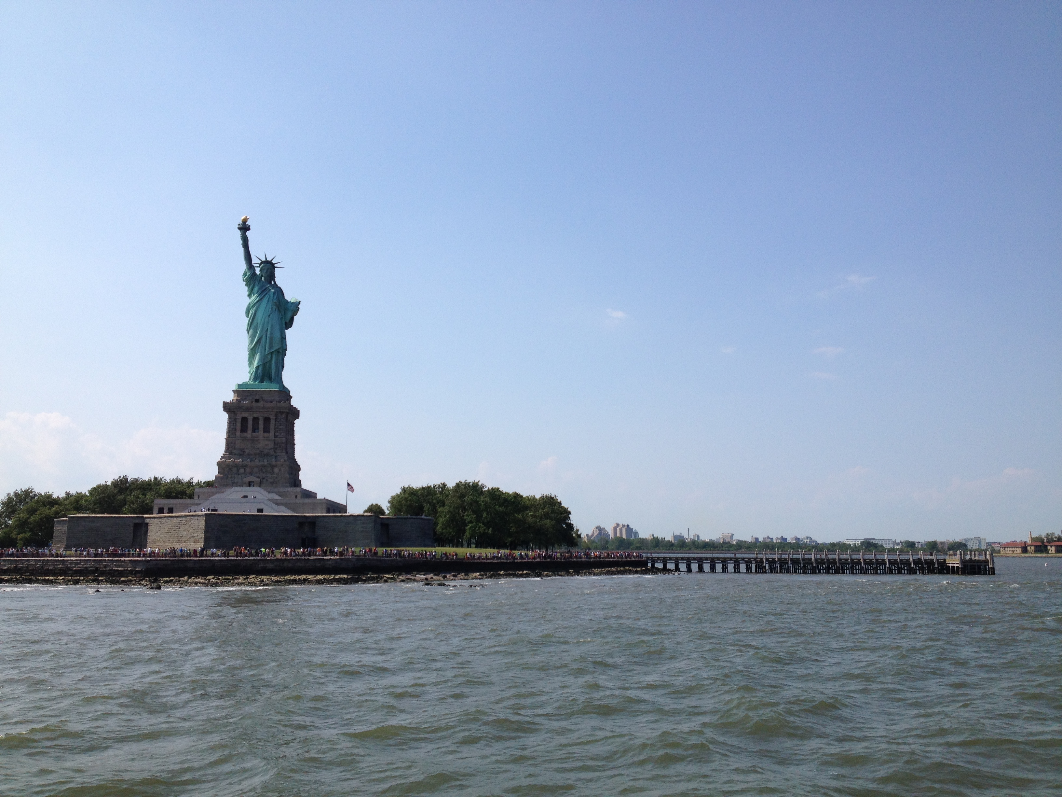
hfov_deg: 52.6
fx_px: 1074
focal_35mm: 35
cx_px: 531
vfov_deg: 40.7
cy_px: 398
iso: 50
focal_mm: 4.28
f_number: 2.4
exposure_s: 1/2907
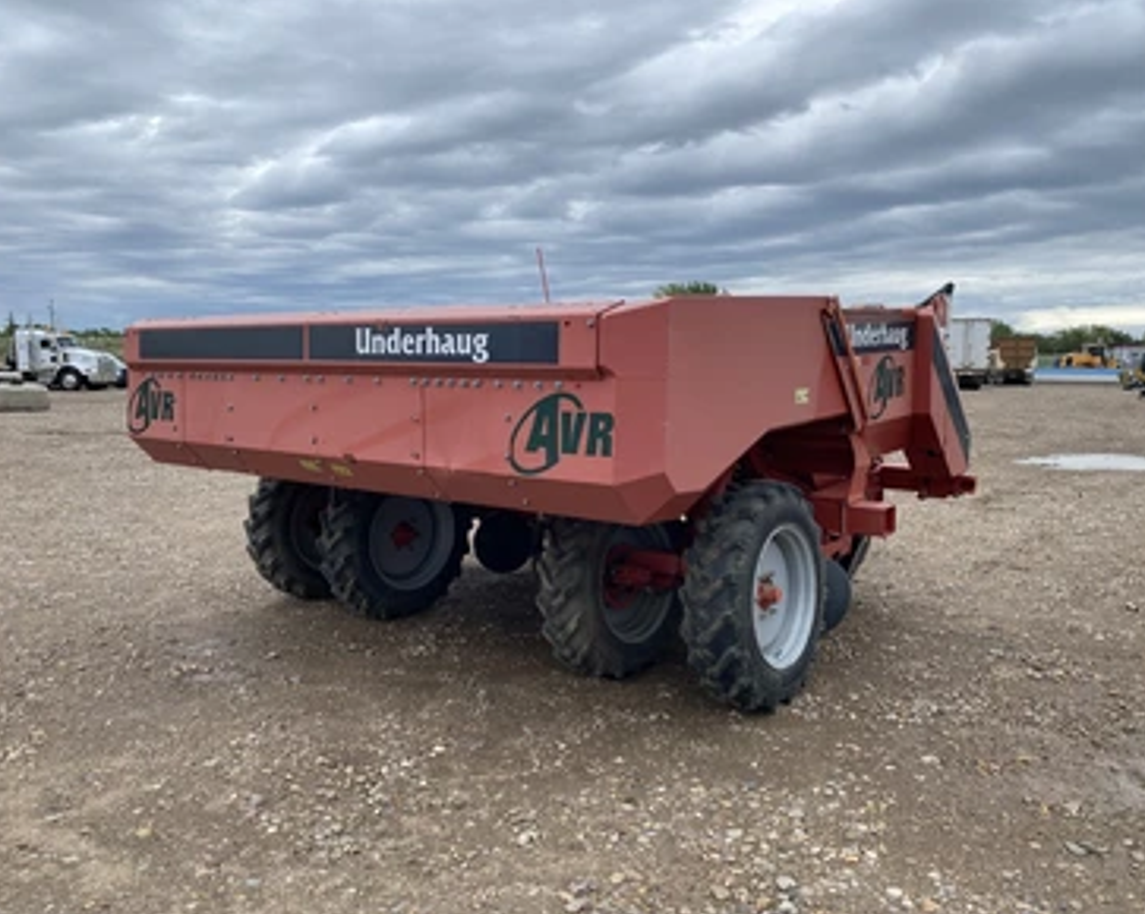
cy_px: 463
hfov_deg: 62.2
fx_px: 948
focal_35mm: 28
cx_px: 587
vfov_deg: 51.5
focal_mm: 4.25
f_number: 1.8
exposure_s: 1/998
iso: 32
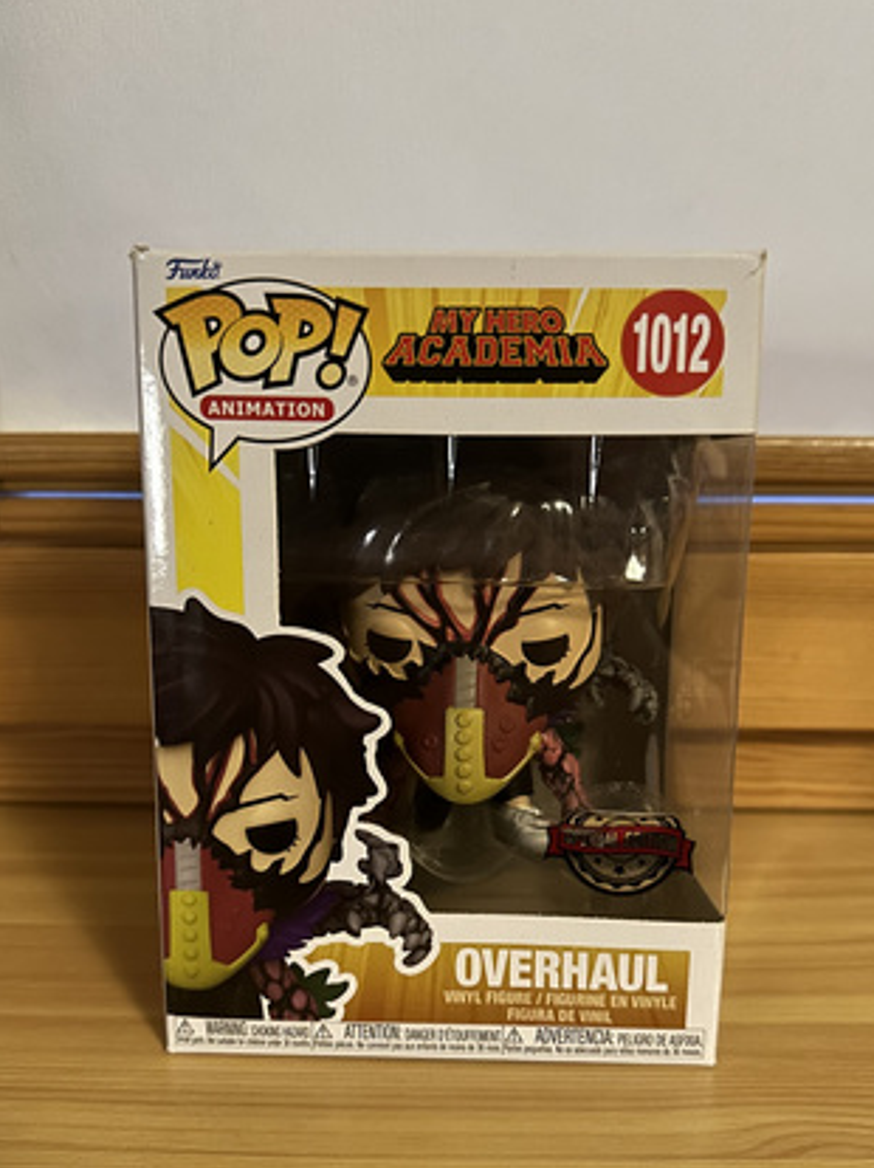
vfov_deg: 61.4
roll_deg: -1.1
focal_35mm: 29
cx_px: 453
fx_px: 977
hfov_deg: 48.2
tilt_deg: -9.7
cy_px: 666
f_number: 1.78
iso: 1600
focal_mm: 6.86
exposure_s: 1/29
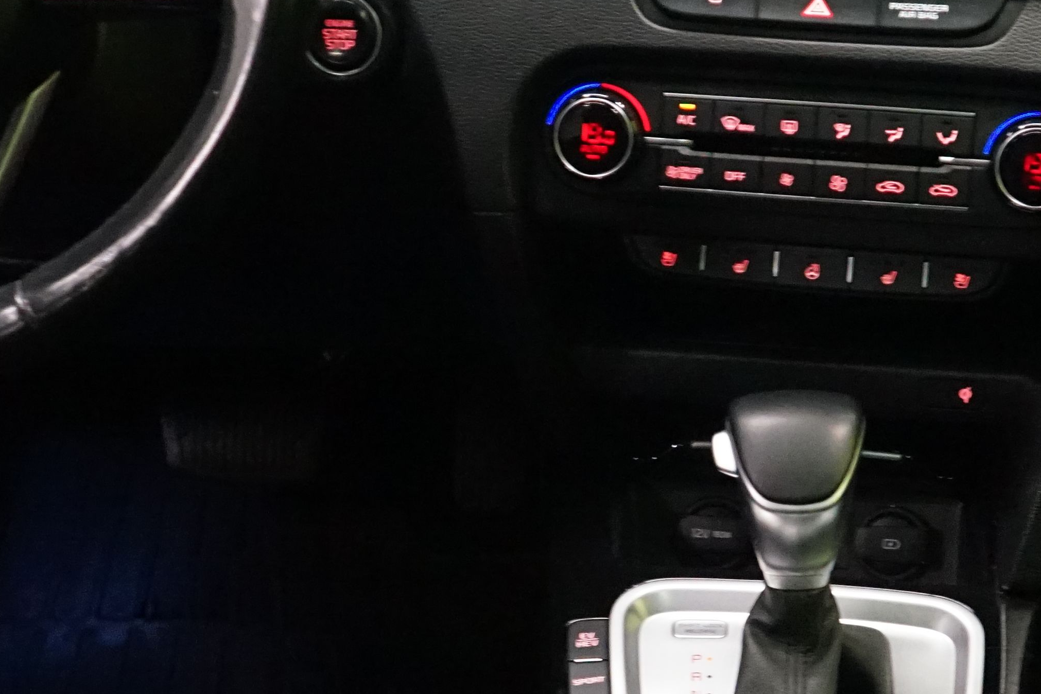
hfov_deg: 22.7
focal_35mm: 89
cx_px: 742
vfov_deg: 15.3
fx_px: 2573
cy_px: 423
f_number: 4
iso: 6400
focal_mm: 30
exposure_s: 1/60
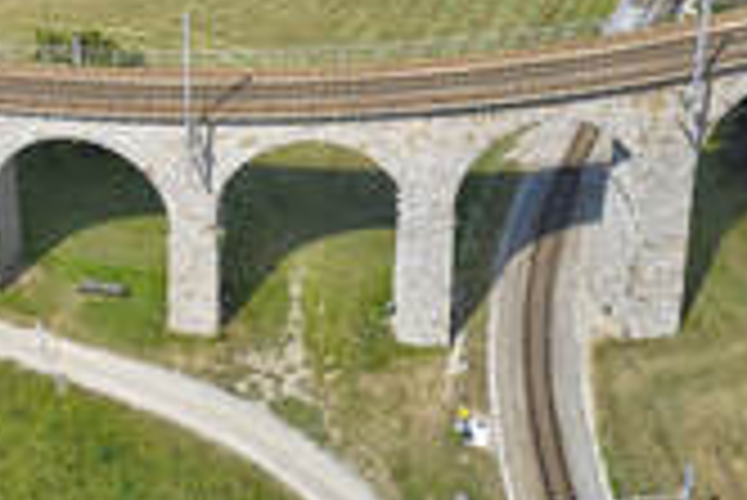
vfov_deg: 17.3
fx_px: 1578
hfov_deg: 26.4
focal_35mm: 76
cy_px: -68
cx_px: 220
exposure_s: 1/120
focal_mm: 10.3
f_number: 2.8
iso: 100
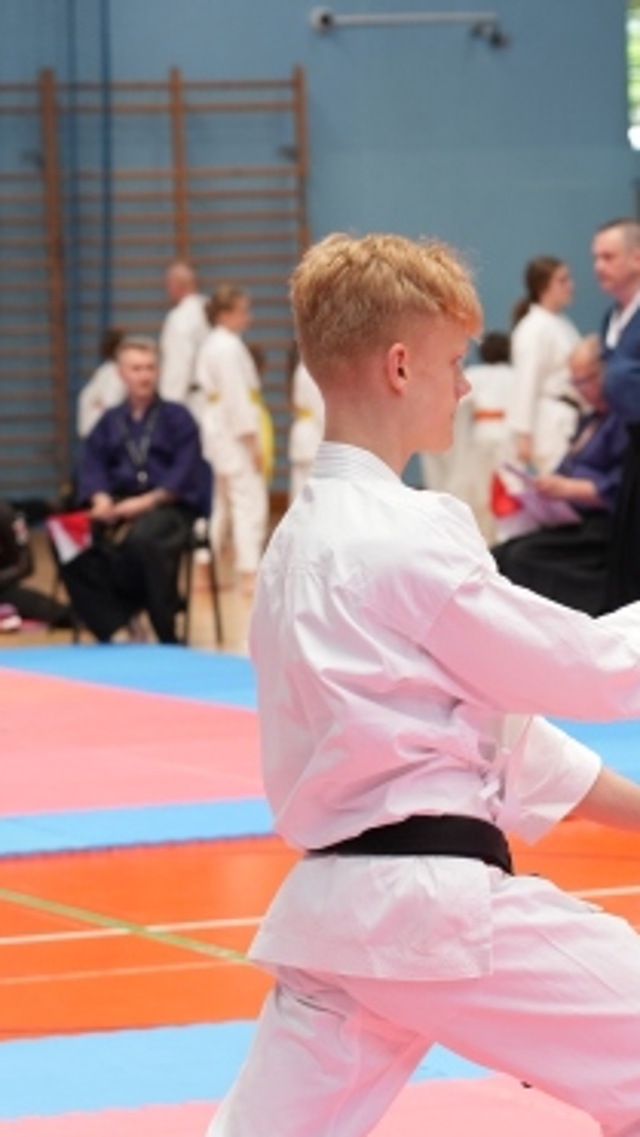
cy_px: 889
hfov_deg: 6.8
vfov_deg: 12.0
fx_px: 5364
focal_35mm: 178
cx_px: 496
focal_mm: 105
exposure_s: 1/200
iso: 800
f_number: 5.6
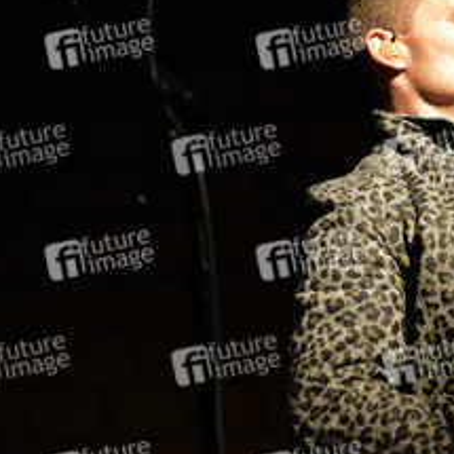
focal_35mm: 139
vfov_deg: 12.6
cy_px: 203
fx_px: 2063
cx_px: 466
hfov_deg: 12.4
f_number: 2.8
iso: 8063
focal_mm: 78
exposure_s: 1/200
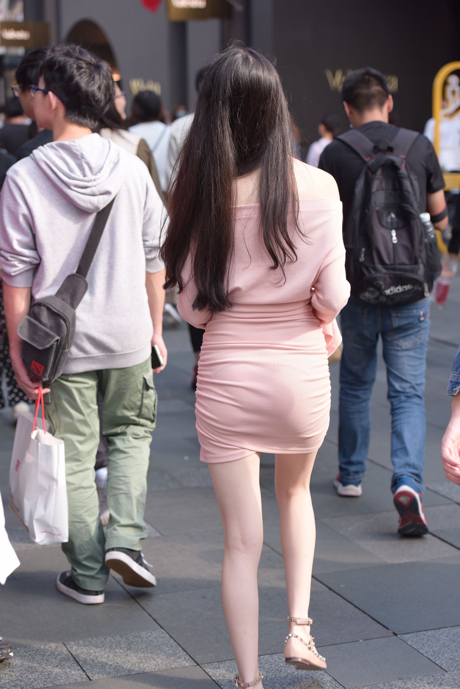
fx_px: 1341
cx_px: 230
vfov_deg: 28.8
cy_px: 344
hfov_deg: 19.5
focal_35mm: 70
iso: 560
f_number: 4
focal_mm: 70
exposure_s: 1/800
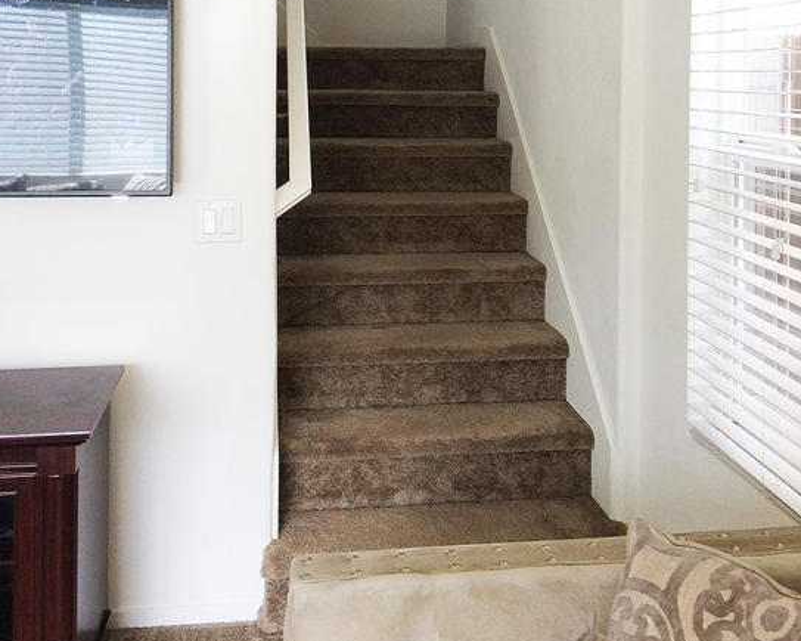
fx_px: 948
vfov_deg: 35.6
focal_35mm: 40
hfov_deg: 45.8
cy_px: 95
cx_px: 400
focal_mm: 4.15
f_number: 2.2
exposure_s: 1/120
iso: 64
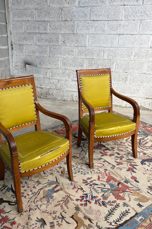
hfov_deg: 41.0
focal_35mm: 32
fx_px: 203
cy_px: 113
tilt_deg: -19.5
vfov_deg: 58.7
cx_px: 65
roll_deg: -0.9
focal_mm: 5.96
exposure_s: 1/531
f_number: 1.6
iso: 50
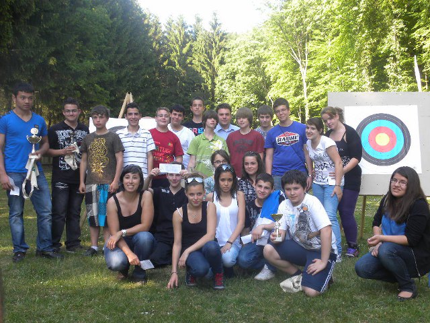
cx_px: 215
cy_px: 162
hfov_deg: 36.8
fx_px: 646
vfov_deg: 28.0
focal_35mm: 52
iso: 64
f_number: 3.5
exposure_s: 1/73
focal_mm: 9.2
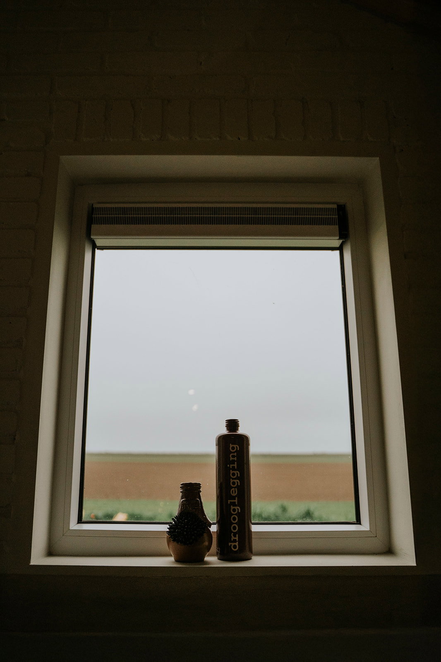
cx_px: 220
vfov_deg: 61.9
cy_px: 331
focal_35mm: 30
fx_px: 551
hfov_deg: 43.6
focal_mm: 30
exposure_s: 1/5000
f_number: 2.8
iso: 2000
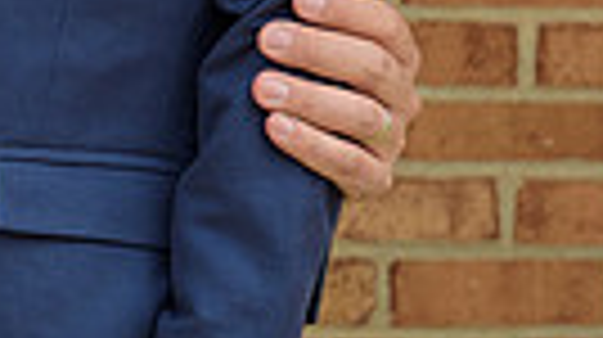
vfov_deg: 3.5
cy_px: -266
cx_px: -226
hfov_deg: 6.3
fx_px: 5462
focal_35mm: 342
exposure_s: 1/320
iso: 250
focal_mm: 58
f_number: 4
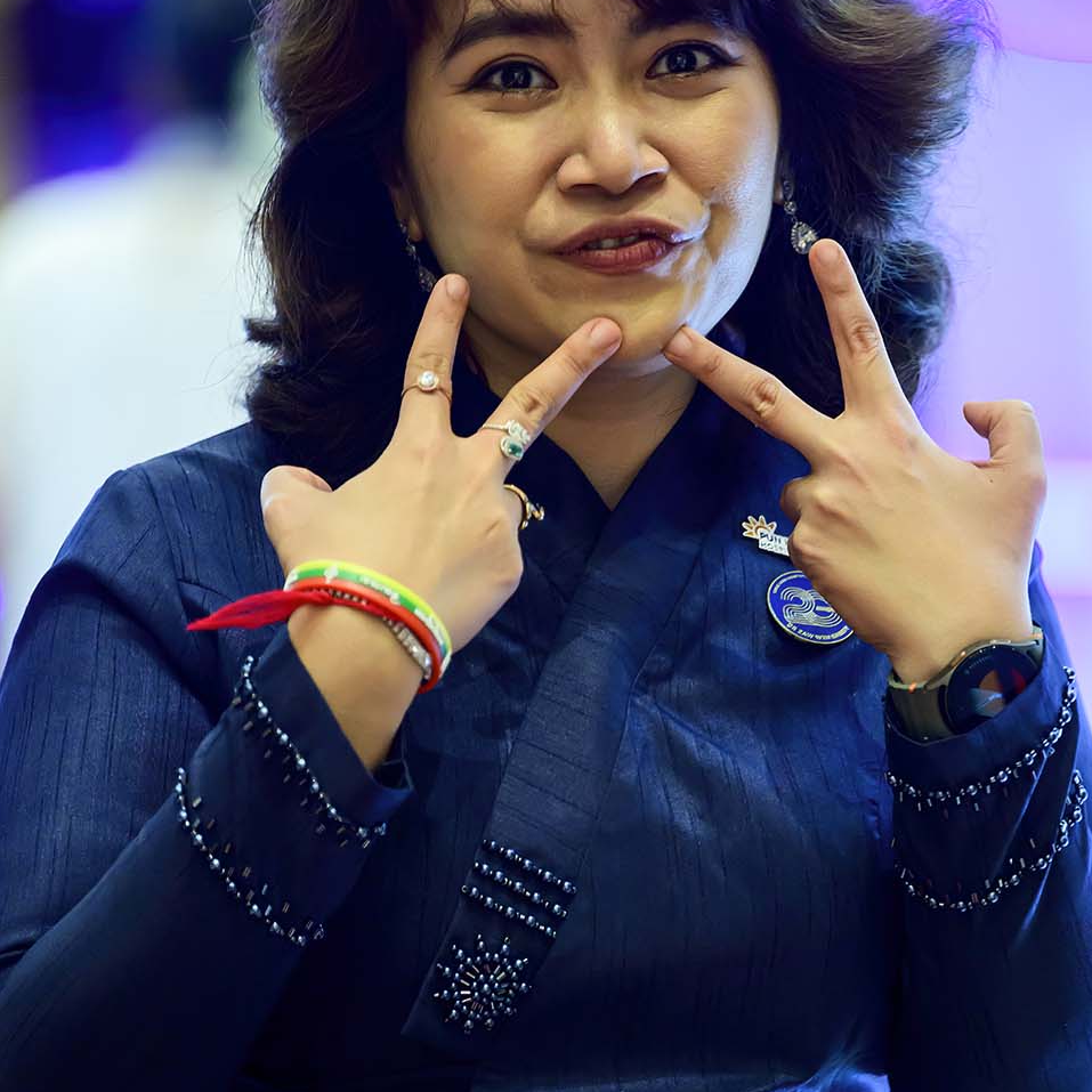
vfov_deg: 7.2
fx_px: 8673
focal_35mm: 243
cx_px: 547
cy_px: 511
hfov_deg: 7.2
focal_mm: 190
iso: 2200
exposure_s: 1/200
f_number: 2.8
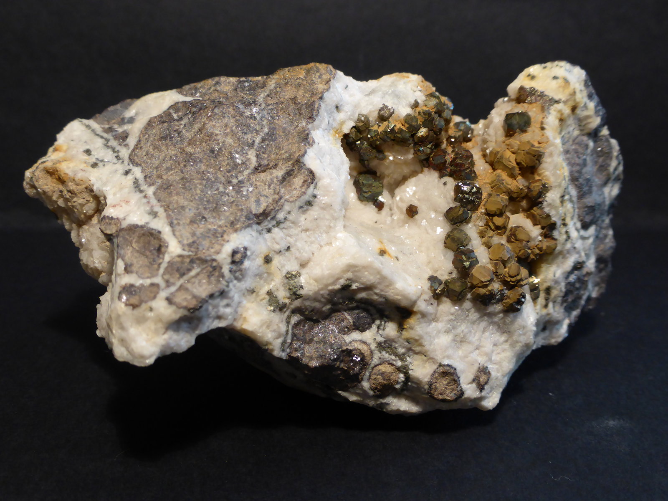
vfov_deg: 33.6
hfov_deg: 43.9
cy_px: 250
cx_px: 334
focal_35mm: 43
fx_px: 830
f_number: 3.9
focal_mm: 7.4
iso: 250
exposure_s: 1/60
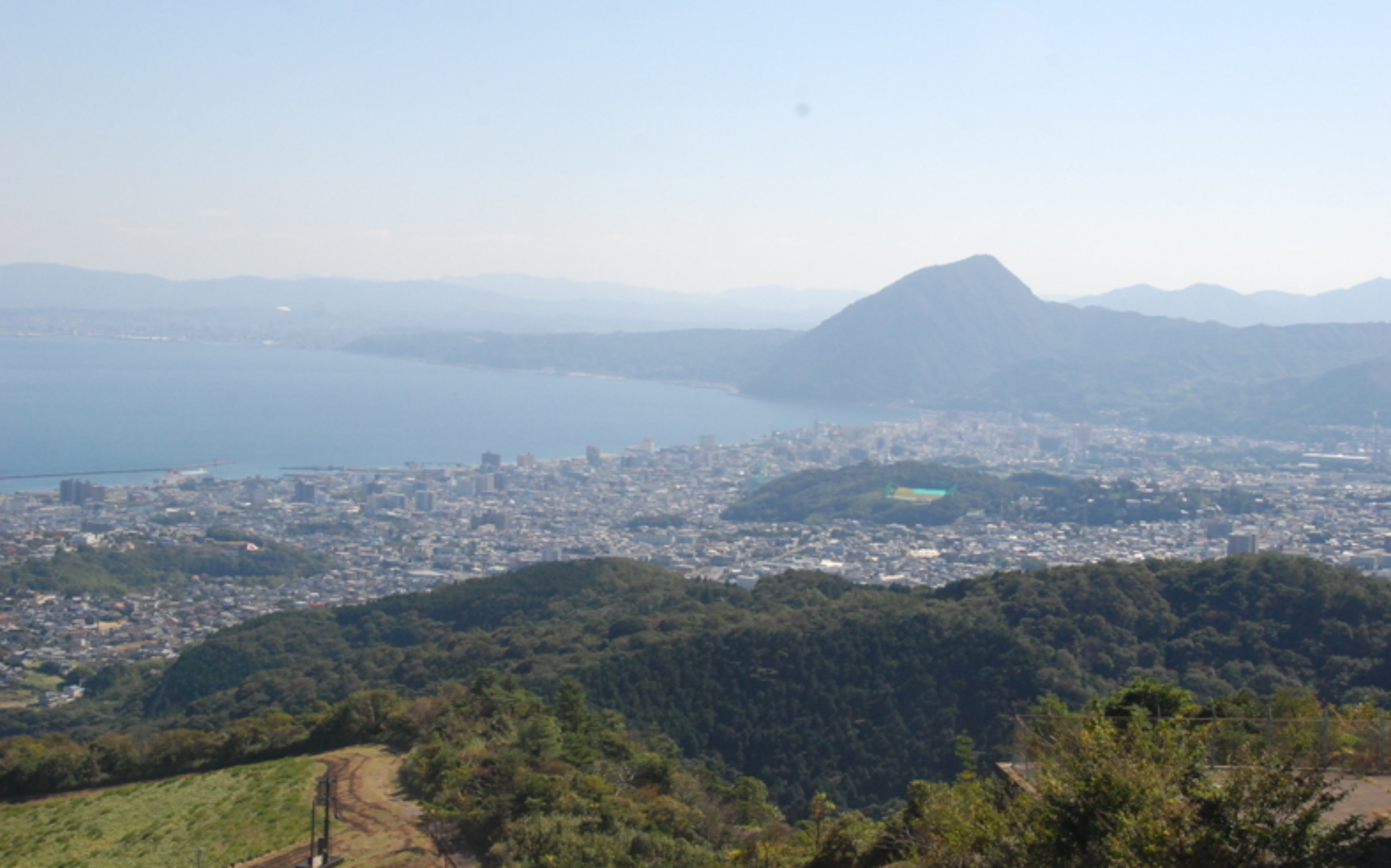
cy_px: 426
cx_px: 694
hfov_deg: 36.3
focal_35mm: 56
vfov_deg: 23.1
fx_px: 2122
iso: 800
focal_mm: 36
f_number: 14
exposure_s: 1/800
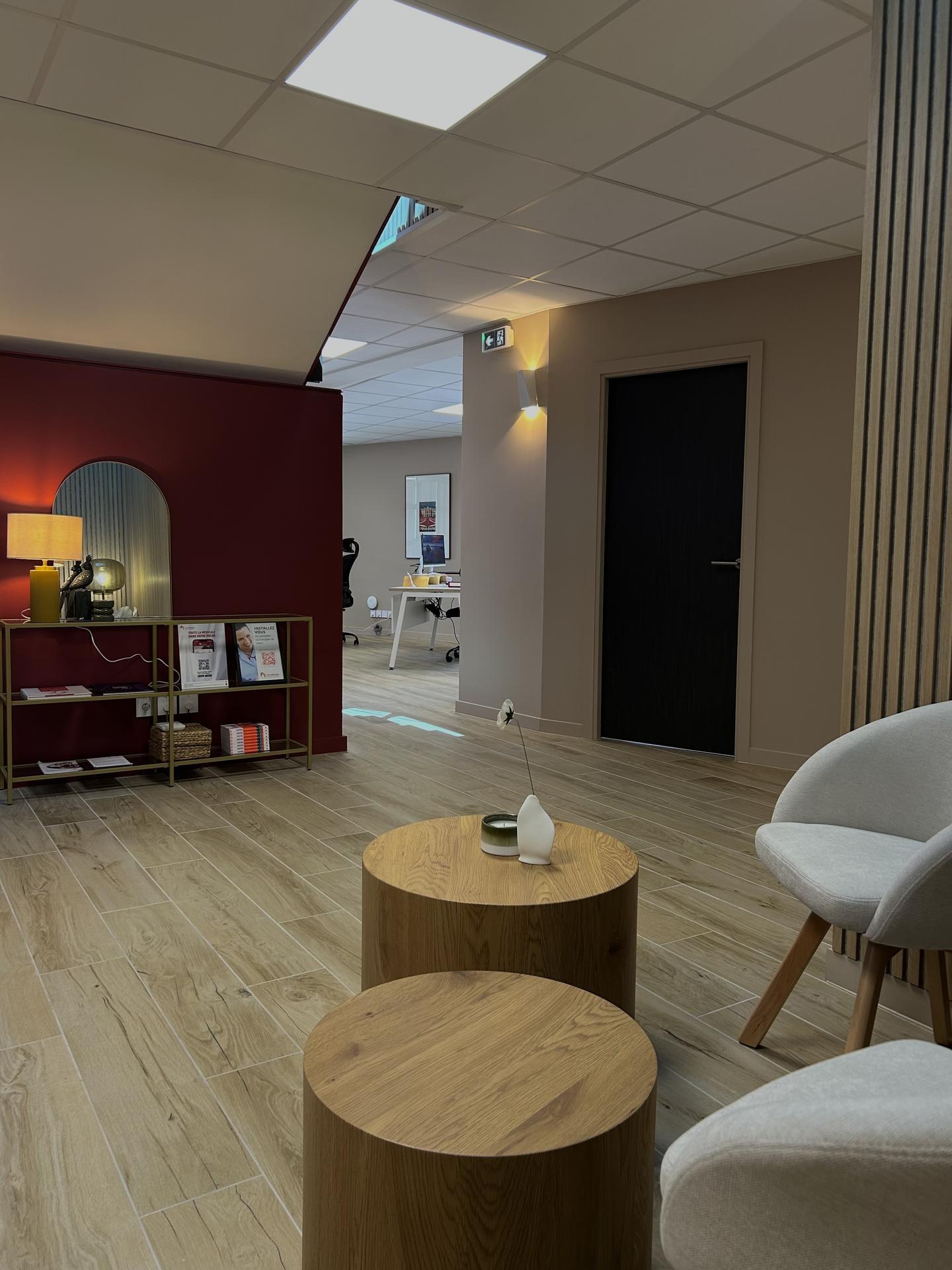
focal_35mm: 26
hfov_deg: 53.1
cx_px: 476
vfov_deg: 67.3
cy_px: 635
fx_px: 953
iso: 80
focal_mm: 5.7
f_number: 1.5
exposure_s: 1/100
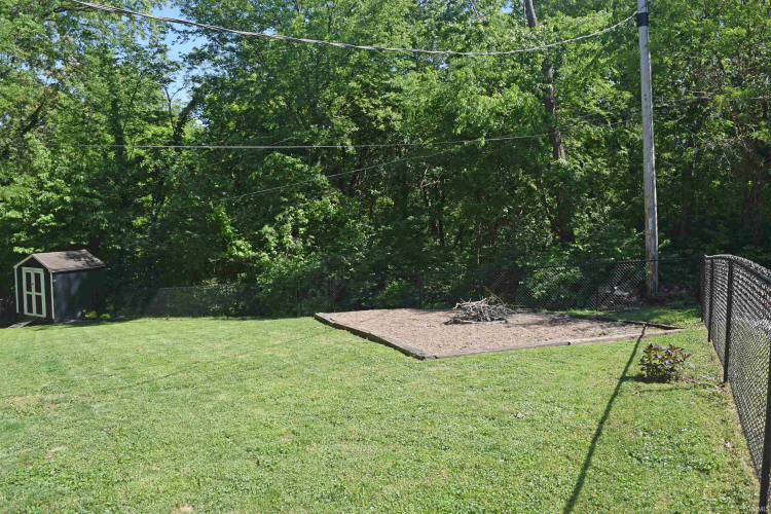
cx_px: 386
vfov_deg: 47.9
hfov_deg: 67.4
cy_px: 257
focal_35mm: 27
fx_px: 578
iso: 100
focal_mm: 18
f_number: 6.3
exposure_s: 1/160
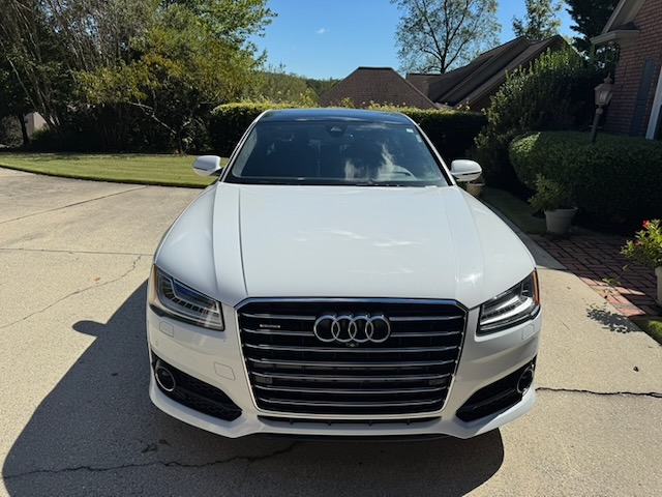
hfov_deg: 71.6
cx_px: 331
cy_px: 248
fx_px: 459
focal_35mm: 24
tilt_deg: -17.6
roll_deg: -2.7
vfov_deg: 56.8
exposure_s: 1/7937
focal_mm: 6.76
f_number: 1.78
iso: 80
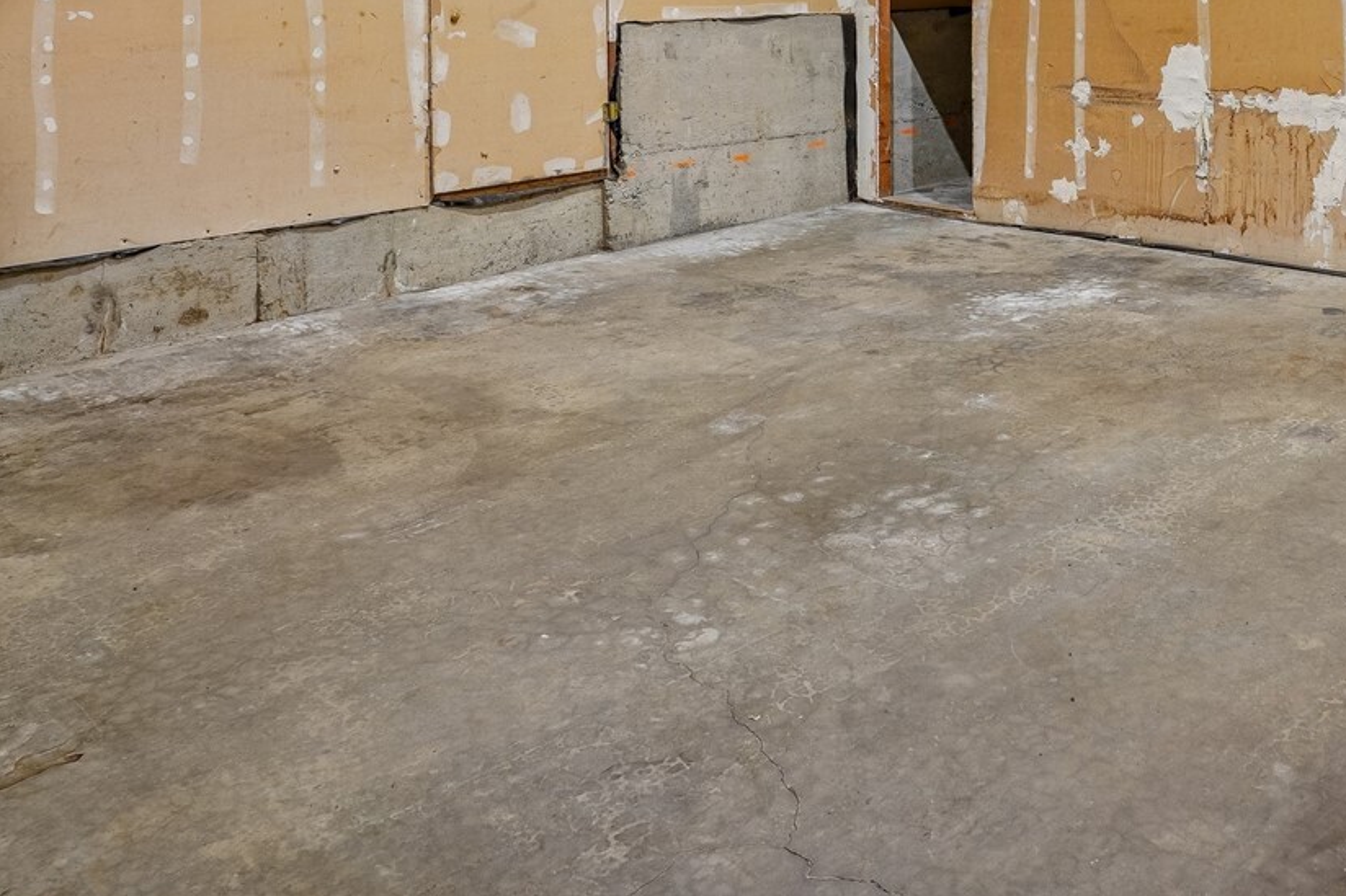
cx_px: 1043
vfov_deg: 34.1
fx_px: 1308
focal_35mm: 35
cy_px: -22
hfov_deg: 51.6
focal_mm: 17
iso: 400
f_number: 8
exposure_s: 1
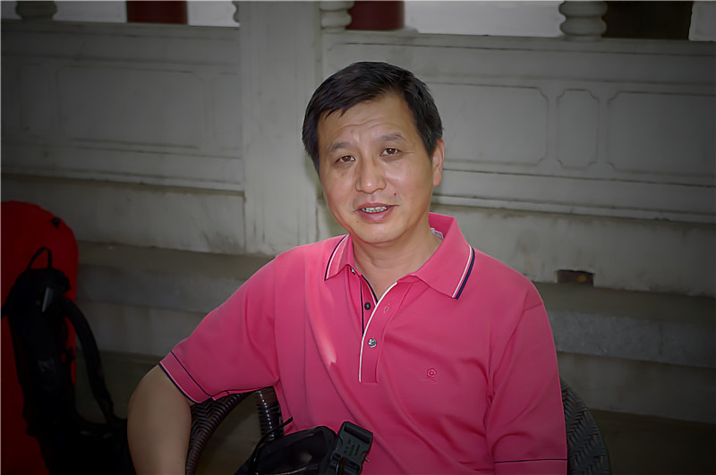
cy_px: 238
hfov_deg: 28.1
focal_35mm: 72
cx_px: 358
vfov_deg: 18.9
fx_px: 1430
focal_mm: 47.5
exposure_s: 1/40
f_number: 5.6
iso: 200
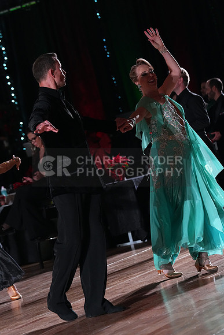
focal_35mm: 146
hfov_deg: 9.4
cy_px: 168
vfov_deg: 14.1
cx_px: 112
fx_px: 1362
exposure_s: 1/400
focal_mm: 146
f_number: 5
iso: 6400
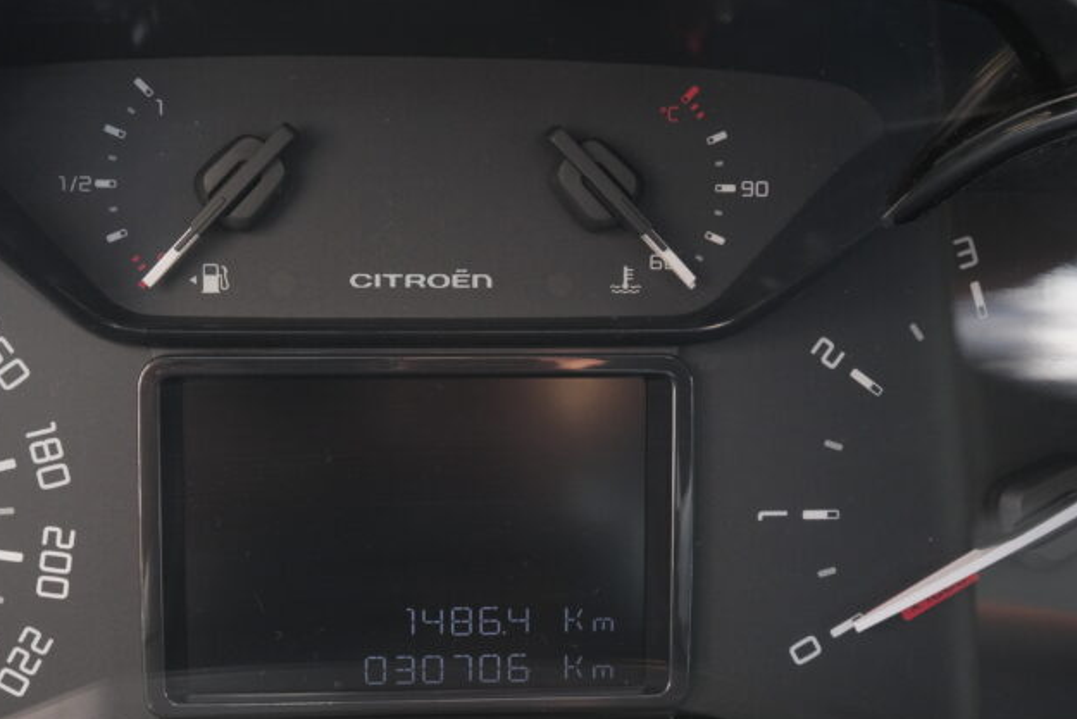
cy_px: 558
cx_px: 445
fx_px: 1765
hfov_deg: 33.8
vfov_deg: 22.7
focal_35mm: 59
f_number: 9
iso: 1000
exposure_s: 1/60
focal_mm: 24.2
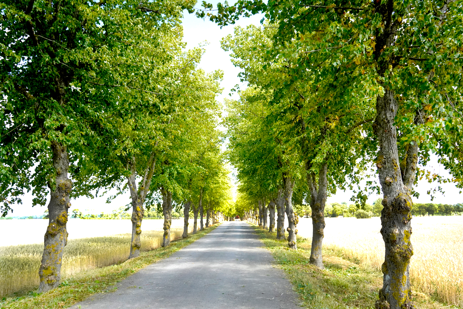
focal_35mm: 33
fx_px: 424
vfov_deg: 40.0
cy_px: 154
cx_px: 232
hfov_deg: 57.2
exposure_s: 1/3200
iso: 2000
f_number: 4
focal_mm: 22
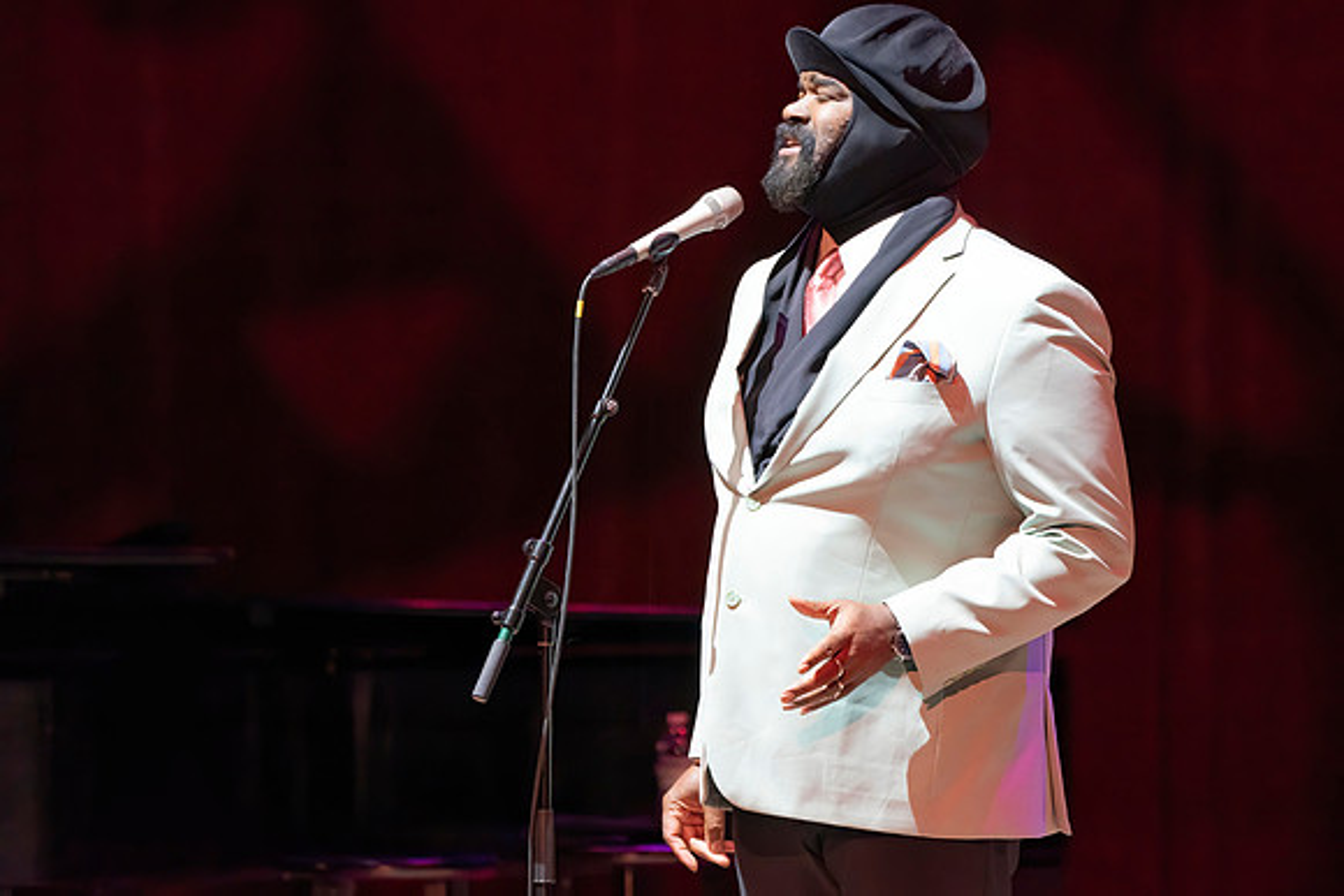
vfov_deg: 3.5
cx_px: 755
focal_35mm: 391
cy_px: 487
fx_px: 14607
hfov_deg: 5.3
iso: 5000
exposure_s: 1/320
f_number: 5.6
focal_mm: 348
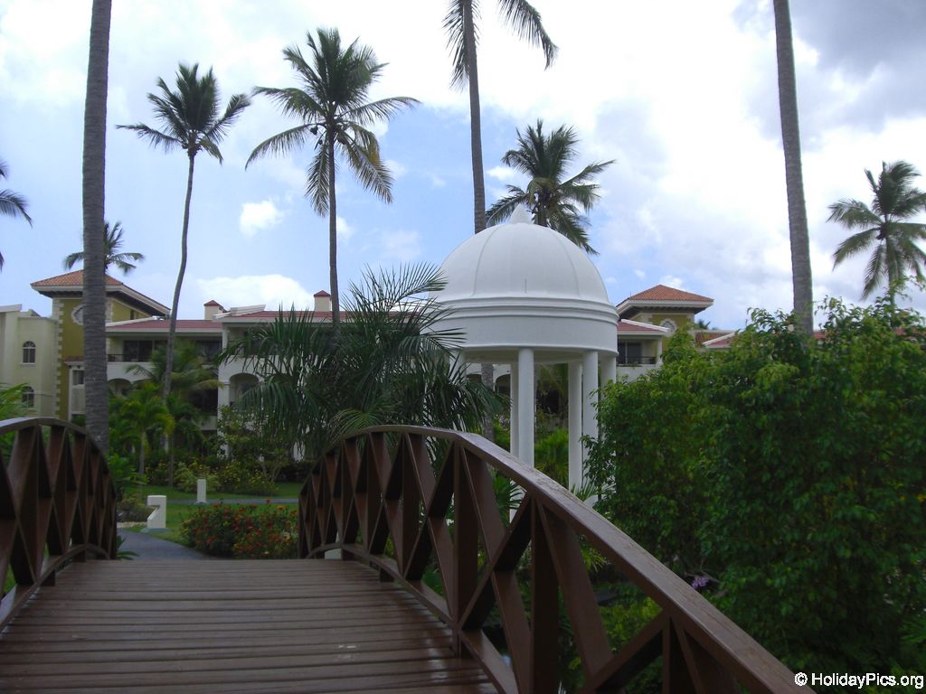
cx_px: 463
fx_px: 1017
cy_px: 347
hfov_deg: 49.0
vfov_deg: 37.7
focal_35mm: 38
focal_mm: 6.2
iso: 100
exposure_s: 1/200
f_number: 8
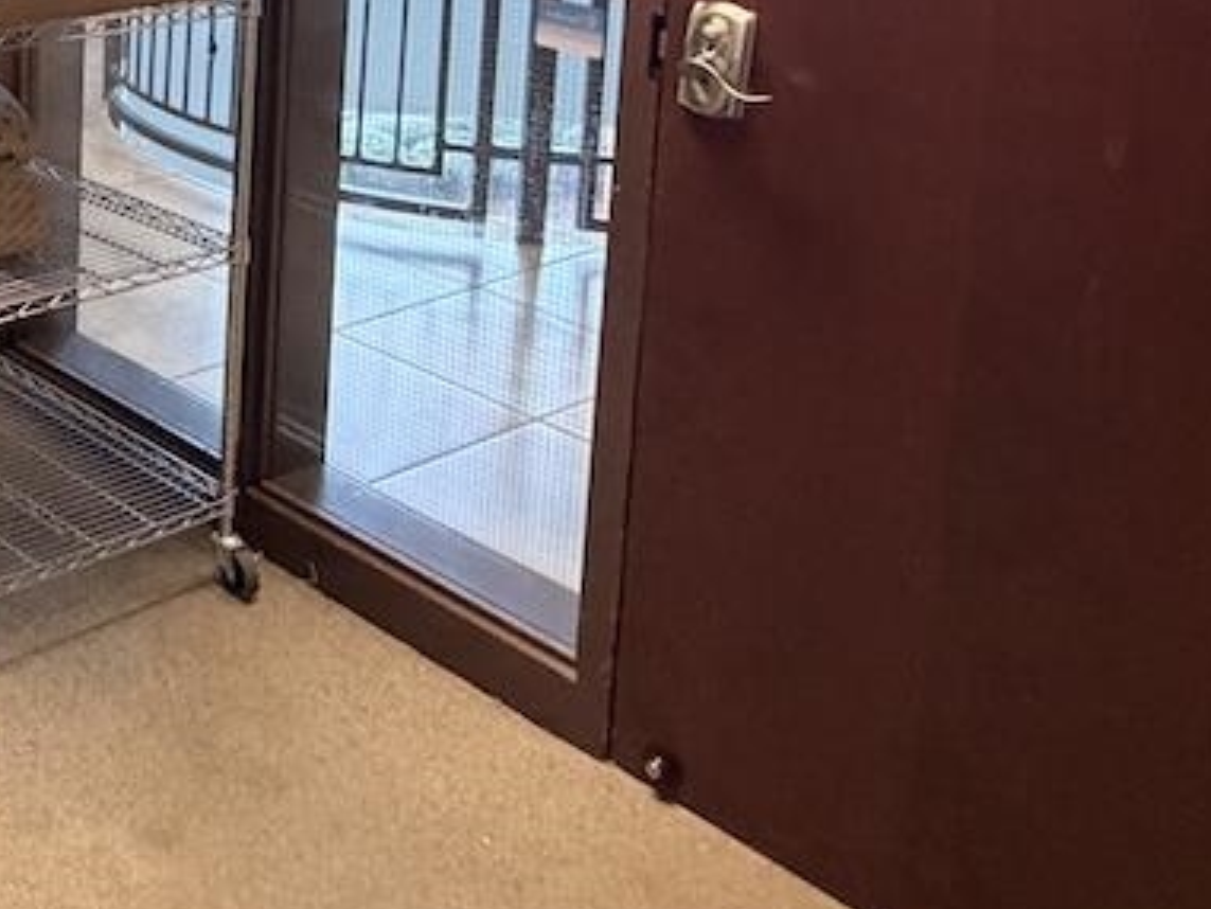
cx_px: -245
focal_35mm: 47
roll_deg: -0.6
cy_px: -111
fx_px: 1645
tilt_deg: -7.7
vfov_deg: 27.9
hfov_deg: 33.0
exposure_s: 1/60
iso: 400
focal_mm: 2.22
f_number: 2.2
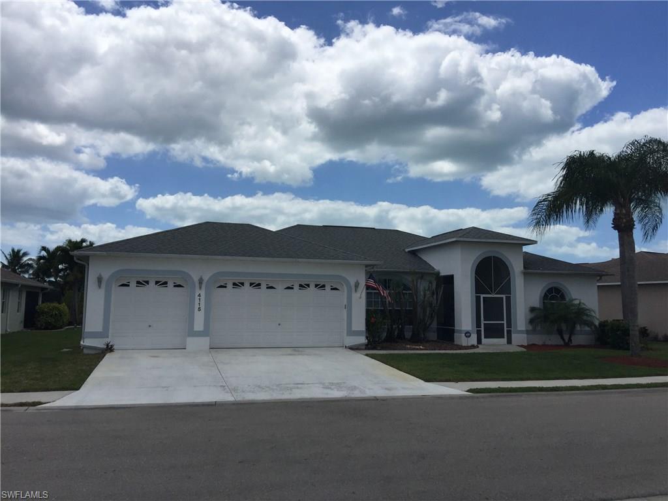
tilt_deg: +7.1
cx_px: 334
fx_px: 560
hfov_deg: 61.7
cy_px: 250
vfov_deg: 48.2
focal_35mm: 29
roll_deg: -1.1
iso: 32
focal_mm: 4.15
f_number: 2.2
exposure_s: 1/4950
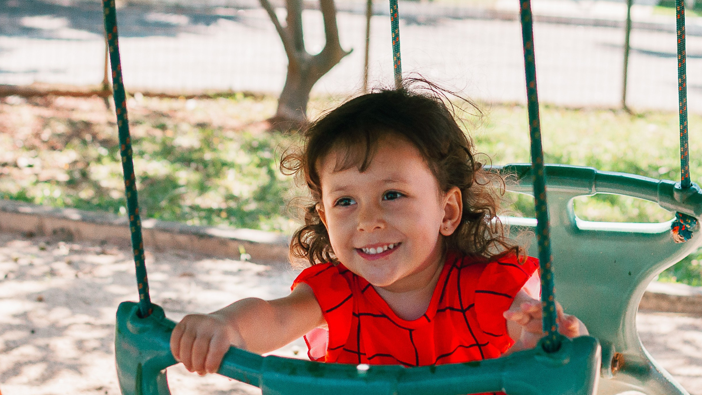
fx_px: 1805
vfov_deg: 12.5
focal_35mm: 97
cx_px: 390
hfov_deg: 22.0
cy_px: 144
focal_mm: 35
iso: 320
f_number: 3.5
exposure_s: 1/1600
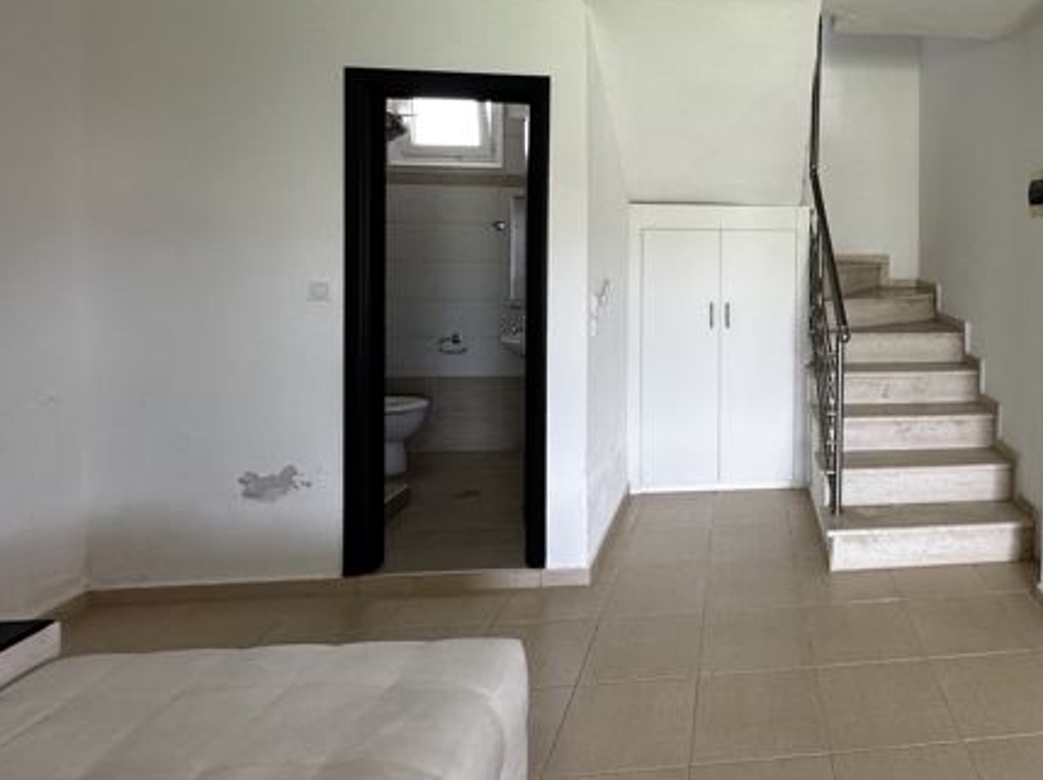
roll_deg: -0.5
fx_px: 692
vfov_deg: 57.5
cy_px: 258
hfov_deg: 67.1
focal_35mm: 23
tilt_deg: -0.6
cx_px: 833
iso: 160
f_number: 2.2
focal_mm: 2.22
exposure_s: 1/100
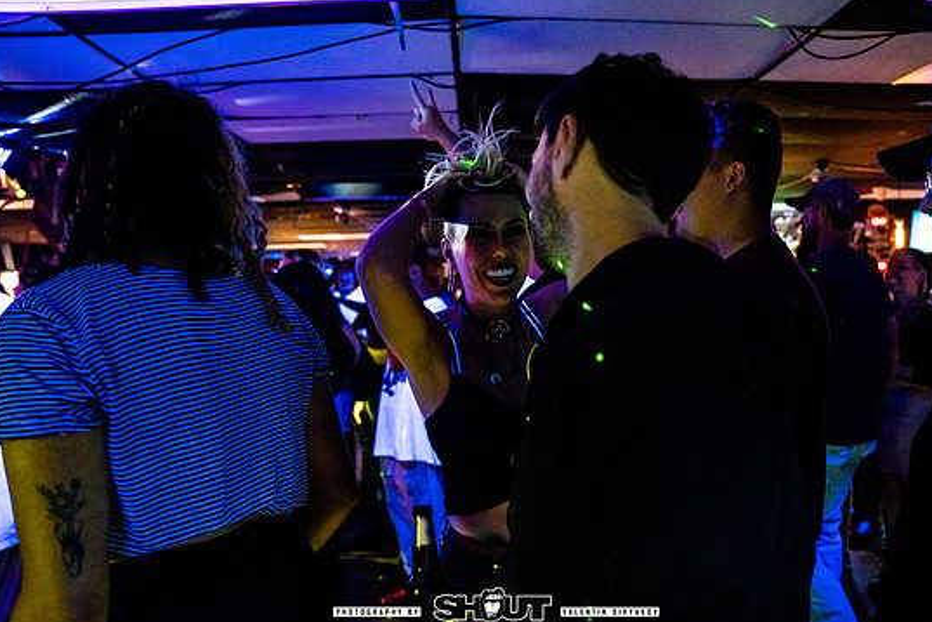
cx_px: 496
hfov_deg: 67.3
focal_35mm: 27
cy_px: 331
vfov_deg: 47.9
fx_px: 699
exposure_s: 1/200
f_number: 2.8
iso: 3200
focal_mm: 24
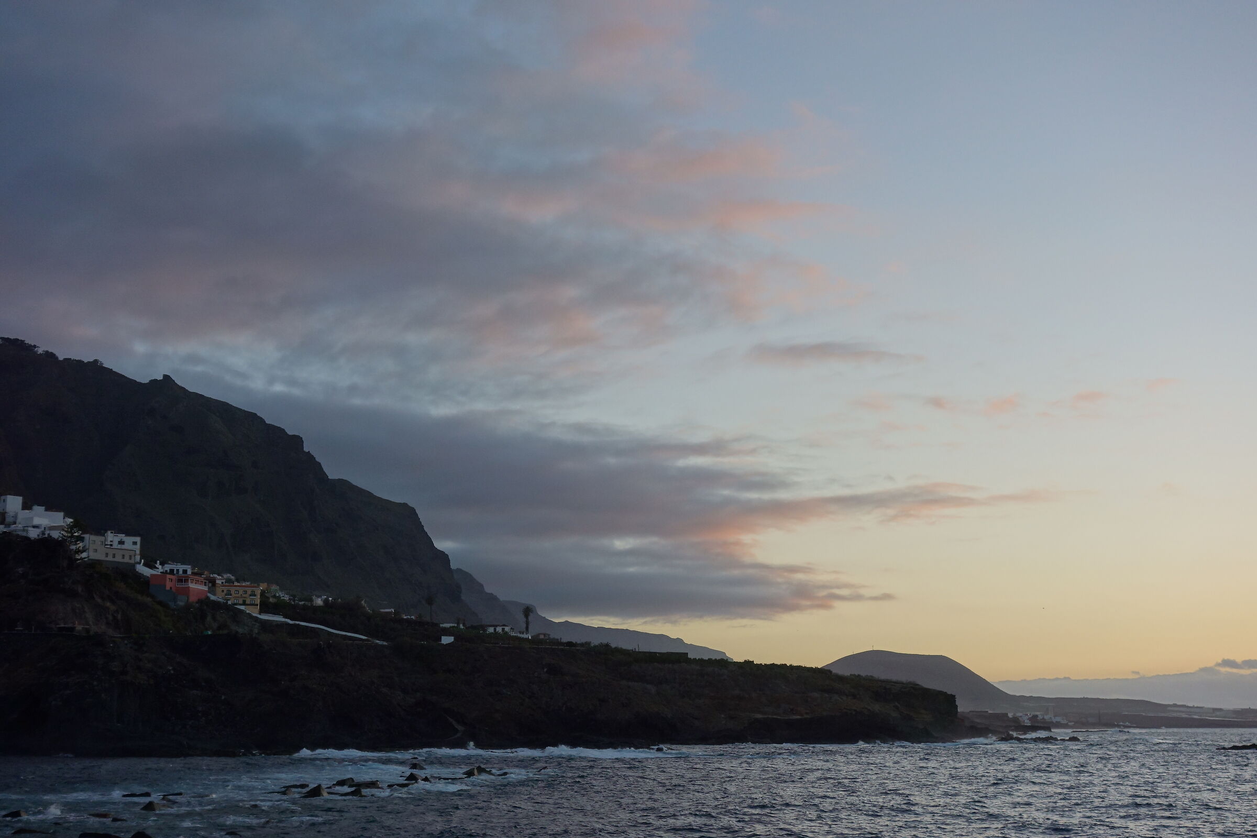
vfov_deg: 28.6
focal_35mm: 47
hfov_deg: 41.9
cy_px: 419
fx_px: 1641
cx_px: 628
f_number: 5.6
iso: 125
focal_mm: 17.6
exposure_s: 1/100
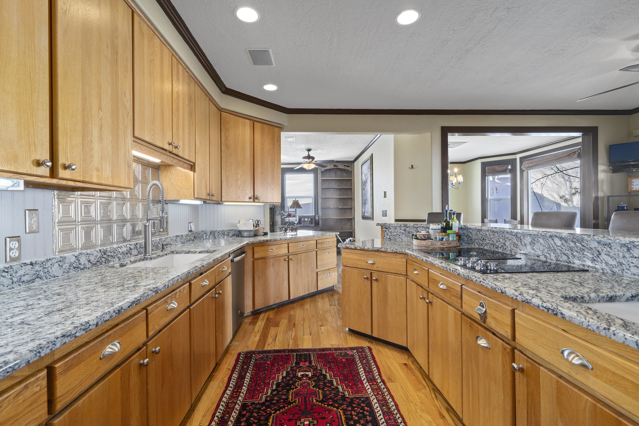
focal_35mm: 16
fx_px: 284
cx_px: 320
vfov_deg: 73.7
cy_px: 213
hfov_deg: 96.7
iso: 320
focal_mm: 16
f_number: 9
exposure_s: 1/8
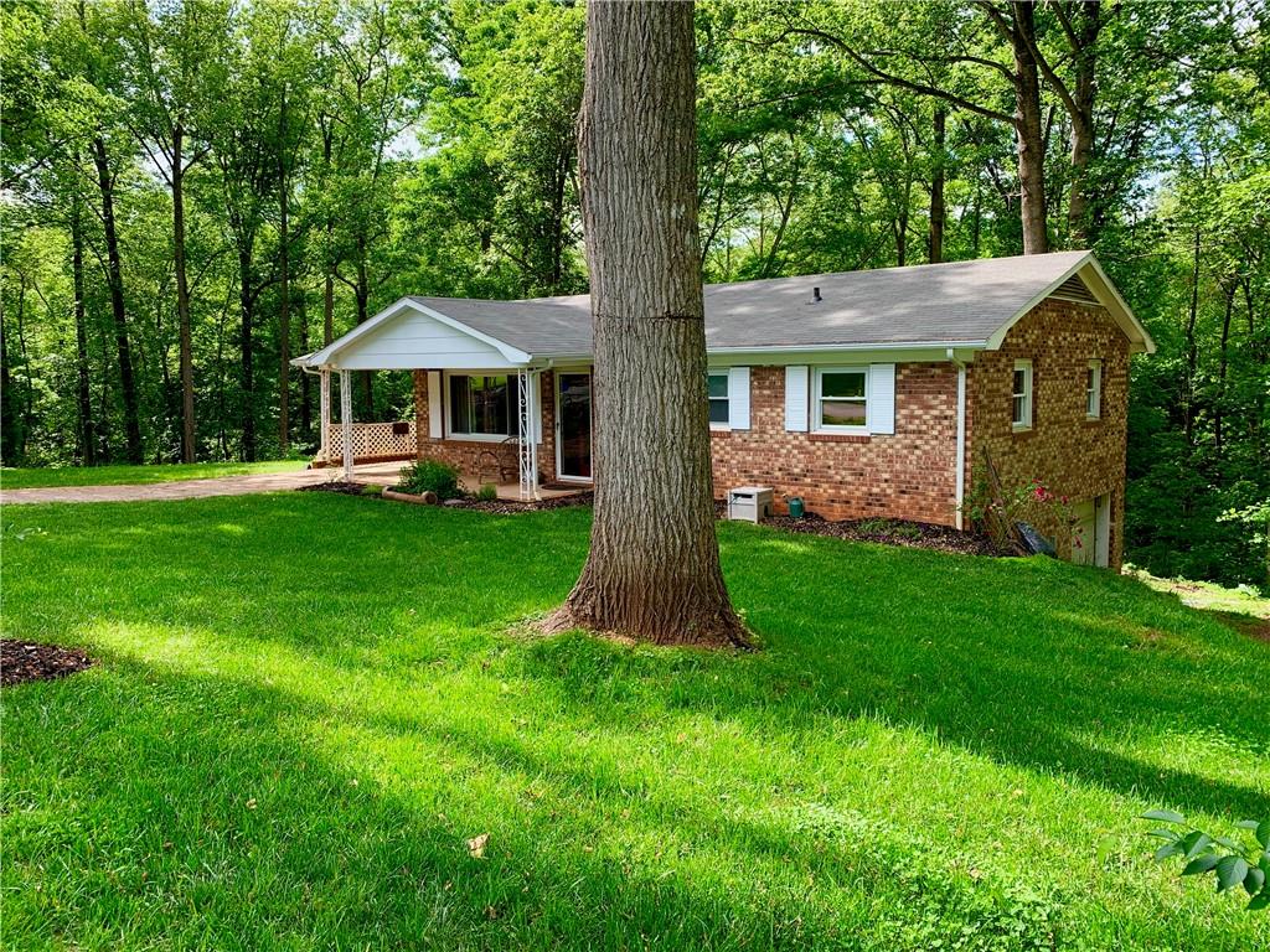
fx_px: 954
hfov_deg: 67.3
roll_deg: +0.4
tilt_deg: -6.1
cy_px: 476
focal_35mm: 26
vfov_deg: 53.1
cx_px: 635
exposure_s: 1/381
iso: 25
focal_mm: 4.25
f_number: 1.8
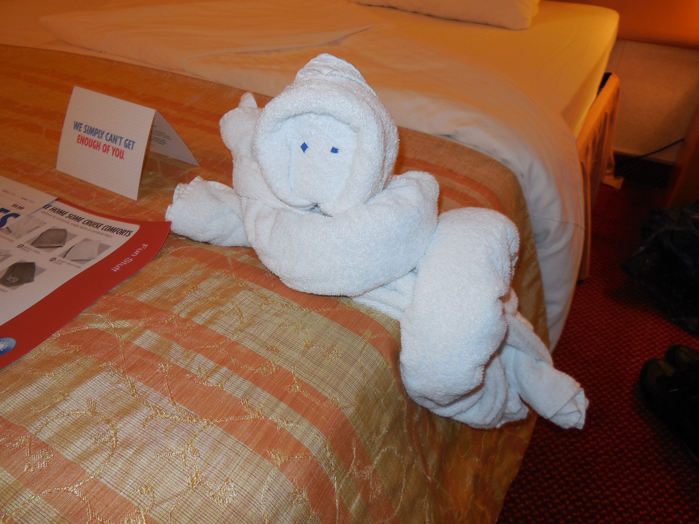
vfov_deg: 54.9
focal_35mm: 25
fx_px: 505
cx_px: 350
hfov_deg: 69.4
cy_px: 262
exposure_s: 1/25
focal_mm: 4.5
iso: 125
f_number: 3.1
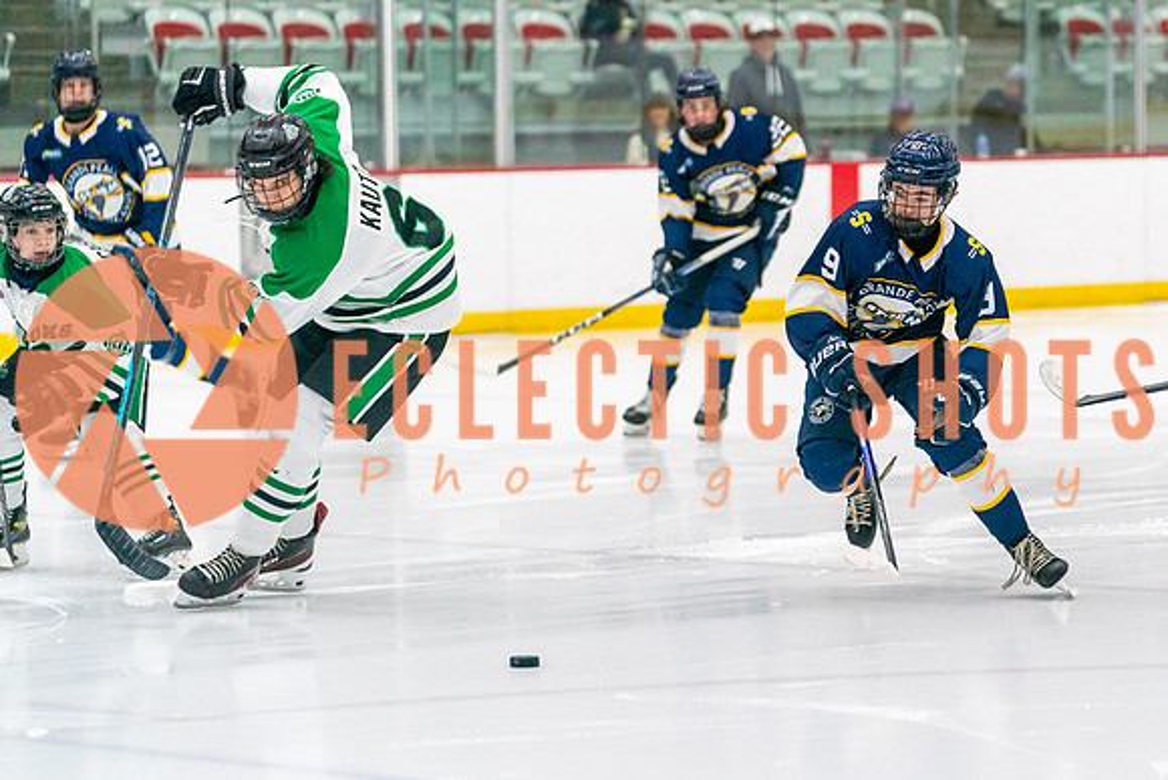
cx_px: 871
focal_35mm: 171
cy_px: 436
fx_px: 5553
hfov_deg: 12.0
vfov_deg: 8.0
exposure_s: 1/1600
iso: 4000
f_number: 2.8
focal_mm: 114
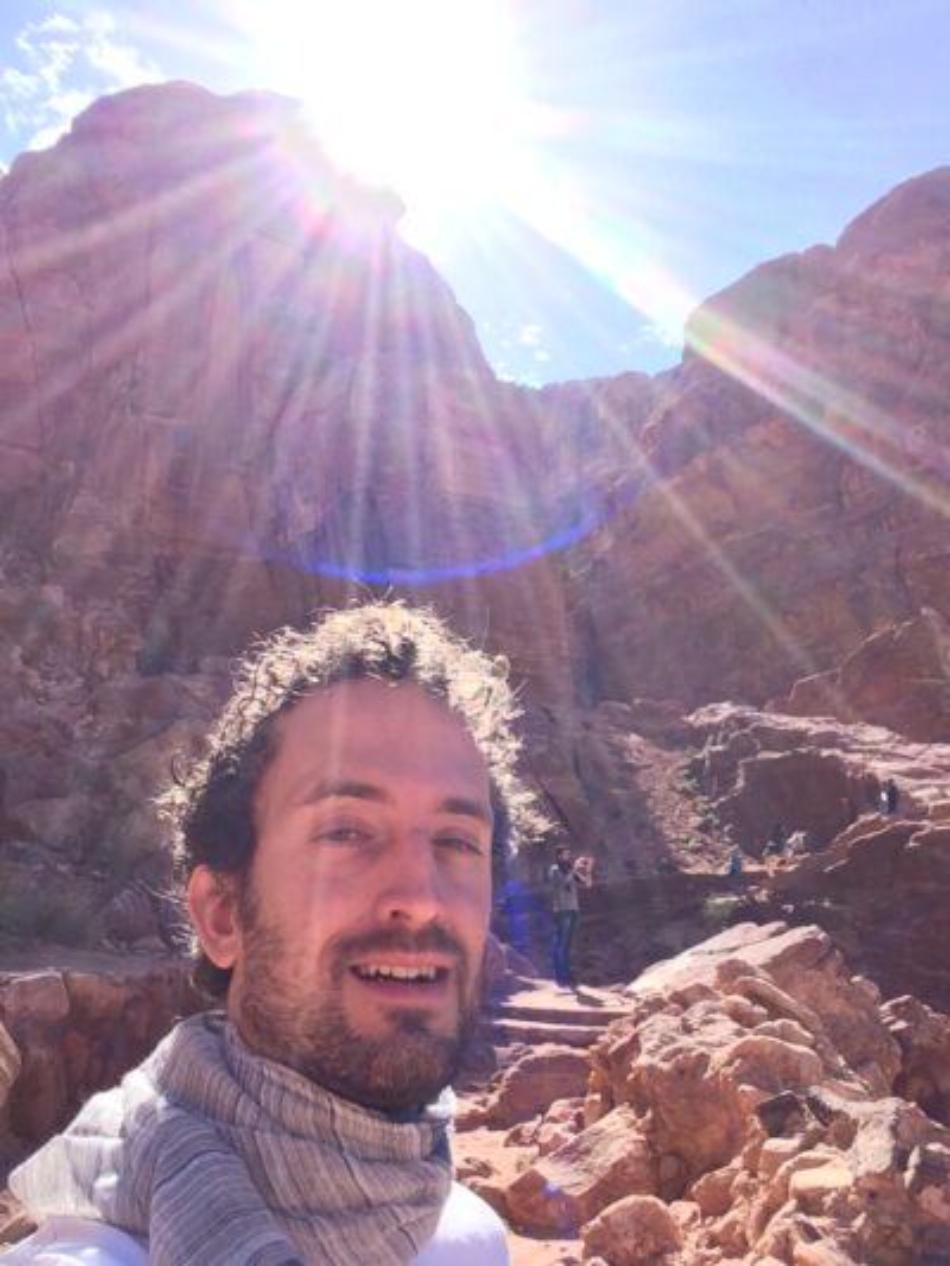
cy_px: 633
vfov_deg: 55.3
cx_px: 475
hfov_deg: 43.0
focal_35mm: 33
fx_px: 1207
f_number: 2.4
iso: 50
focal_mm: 2.15
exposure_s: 1/745
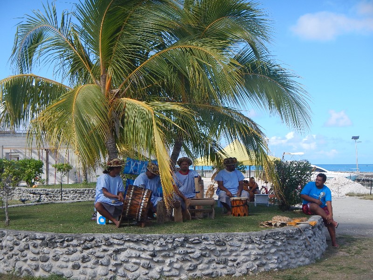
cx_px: 186
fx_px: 506
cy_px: 140
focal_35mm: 47
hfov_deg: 40.4
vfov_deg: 30.9
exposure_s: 1/640
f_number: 4.1
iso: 125
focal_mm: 8.4
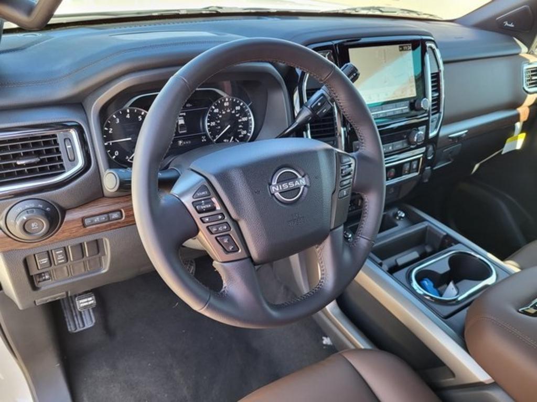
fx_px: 403
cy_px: 201
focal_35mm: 26
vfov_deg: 53.1
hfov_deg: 67.3
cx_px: 268
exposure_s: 1/120
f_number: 1.8
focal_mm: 5.4
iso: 80
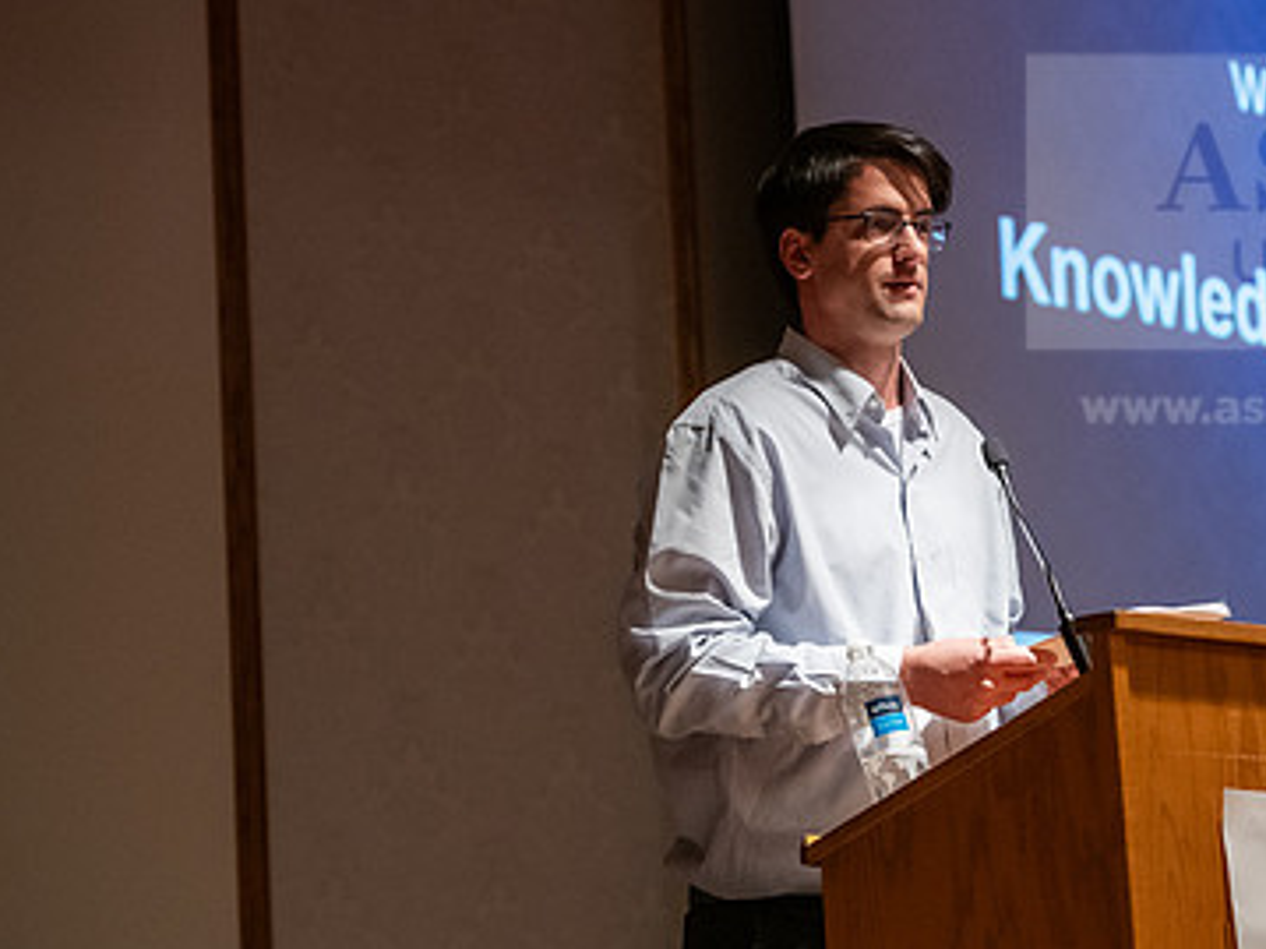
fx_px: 5228
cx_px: 920
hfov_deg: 13.8
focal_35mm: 143
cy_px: 482
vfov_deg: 10.4
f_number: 3.2
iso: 3200
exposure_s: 1/200
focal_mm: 92
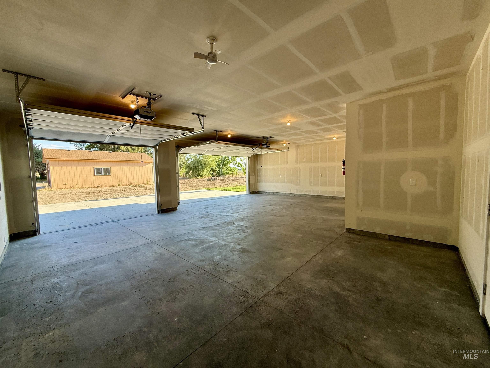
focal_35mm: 14
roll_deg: +1.5
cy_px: 184
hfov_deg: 102.1
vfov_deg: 85.7
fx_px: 198
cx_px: 245
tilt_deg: -4.2
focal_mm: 2.22
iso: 64
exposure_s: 1/274
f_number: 2.2
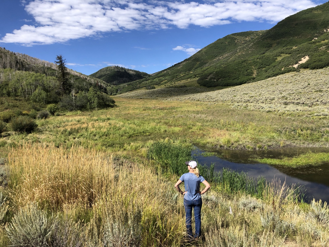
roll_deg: +2.3
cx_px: 164
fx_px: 266
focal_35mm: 28
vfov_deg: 49.7
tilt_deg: -4.6
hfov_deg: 63.4
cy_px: 124
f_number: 1.8
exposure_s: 1/1600
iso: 20
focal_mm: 4
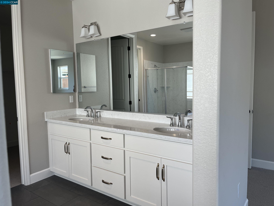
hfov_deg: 67.3
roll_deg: +1.7
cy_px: 103
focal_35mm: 26
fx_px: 206
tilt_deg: -5.0
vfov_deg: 53.1
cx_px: 137
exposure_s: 1/120
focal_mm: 5.1
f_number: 1.6
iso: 40
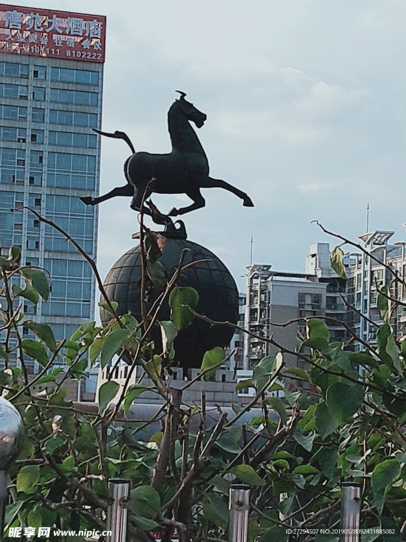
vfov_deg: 74.0
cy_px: 271
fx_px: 360
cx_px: 203
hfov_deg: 58.8
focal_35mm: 23
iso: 100
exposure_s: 1/827
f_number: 1.7
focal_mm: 3.99
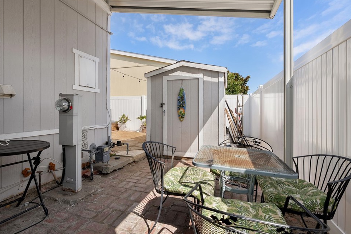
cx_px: 177
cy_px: 114
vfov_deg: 70.4
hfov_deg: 93.3
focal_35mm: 17
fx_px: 166
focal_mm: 16
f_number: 9
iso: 400
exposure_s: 1/160
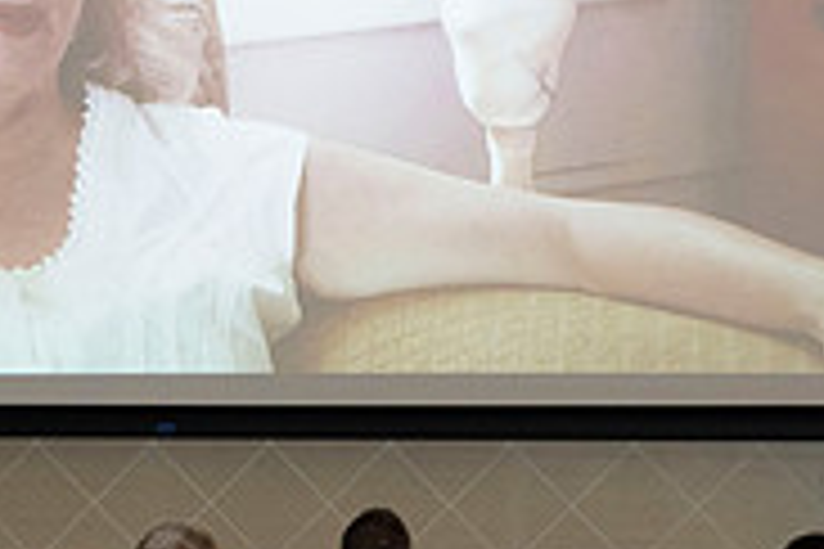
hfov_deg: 10.7
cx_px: 41
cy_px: 326
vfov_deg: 7.2
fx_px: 4349
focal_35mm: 190
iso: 2500
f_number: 4
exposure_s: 1/200
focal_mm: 60
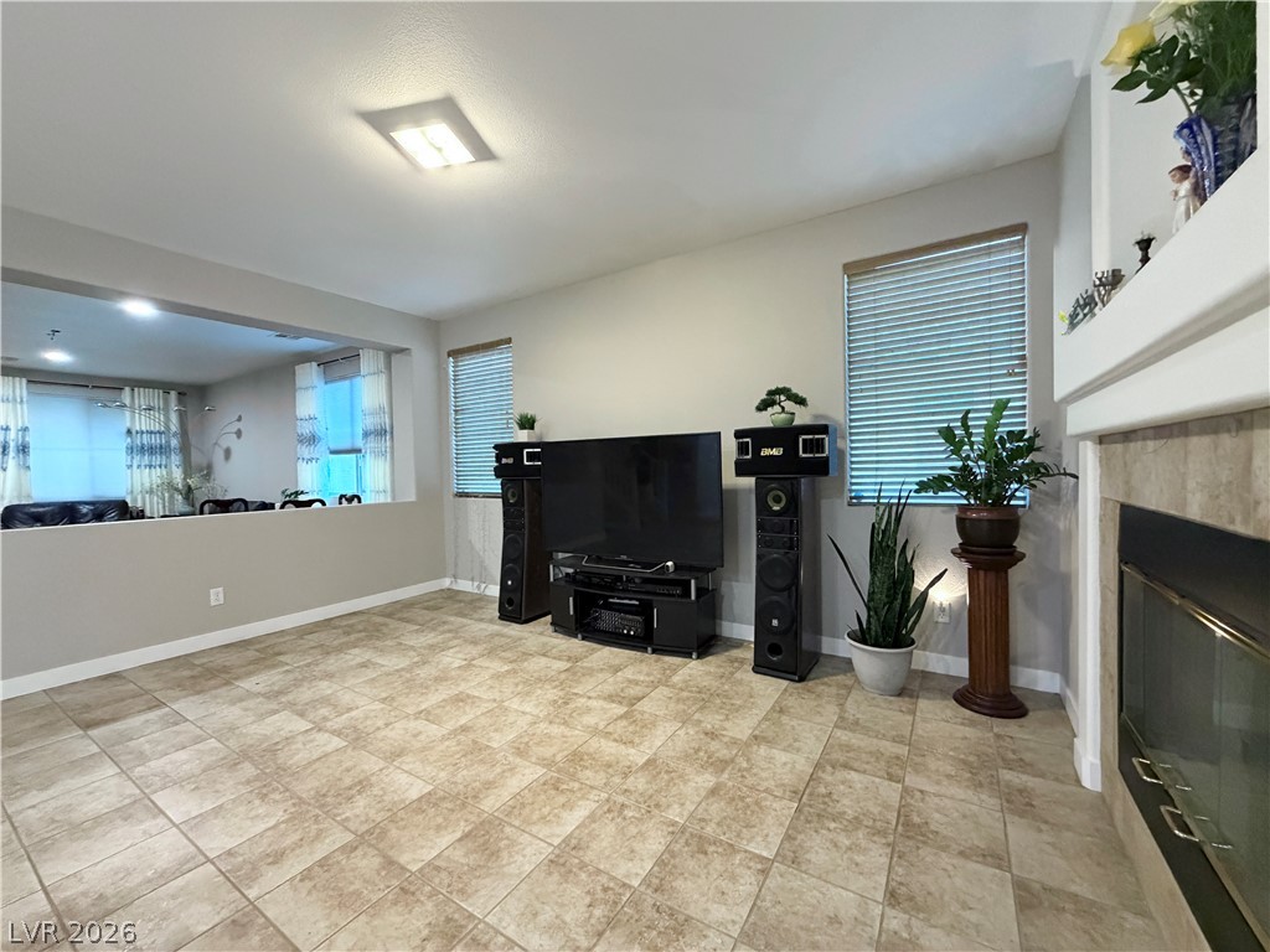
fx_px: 514
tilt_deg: -1.5
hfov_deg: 102.1
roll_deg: +0.7
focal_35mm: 14
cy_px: 476
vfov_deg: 85.7
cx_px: 635
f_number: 2.2
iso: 800
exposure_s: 1/60
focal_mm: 2.22
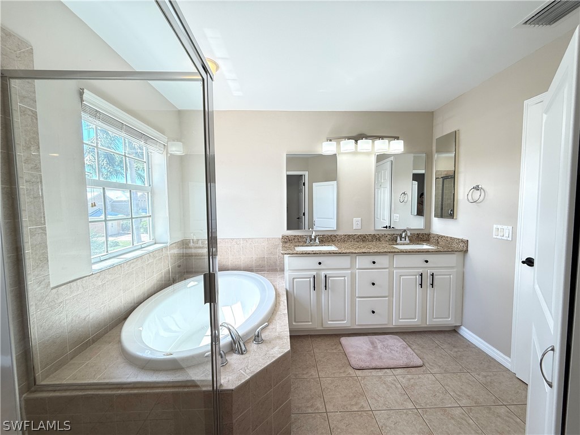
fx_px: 235
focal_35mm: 14
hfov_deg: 102.1
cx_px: 290
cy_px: 218
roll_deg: +0.5
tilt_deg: -3.5
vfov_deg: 85.7
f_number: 2.2
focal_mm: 2.22
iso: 100
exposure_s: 1/120
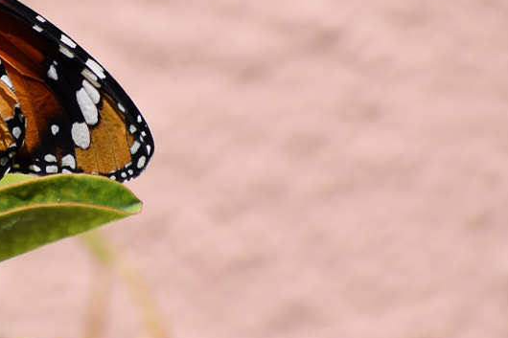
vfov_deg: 1.0
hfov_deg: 1.5
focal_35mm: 1358
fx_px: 19156
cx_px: 1
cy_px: 97
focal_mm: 300
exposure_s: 1/800
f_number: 7.1
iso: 200
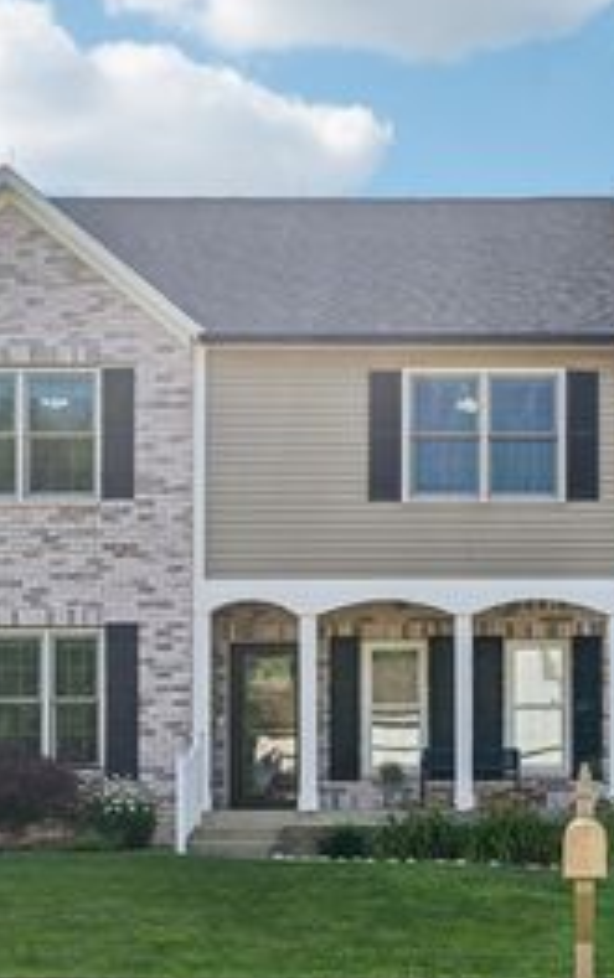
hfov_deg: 22.0
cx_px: 528
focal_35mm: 58
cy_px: 467
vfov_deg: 35.1
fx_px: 1549
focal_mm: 30
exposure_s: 1/250
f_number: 8
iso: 100
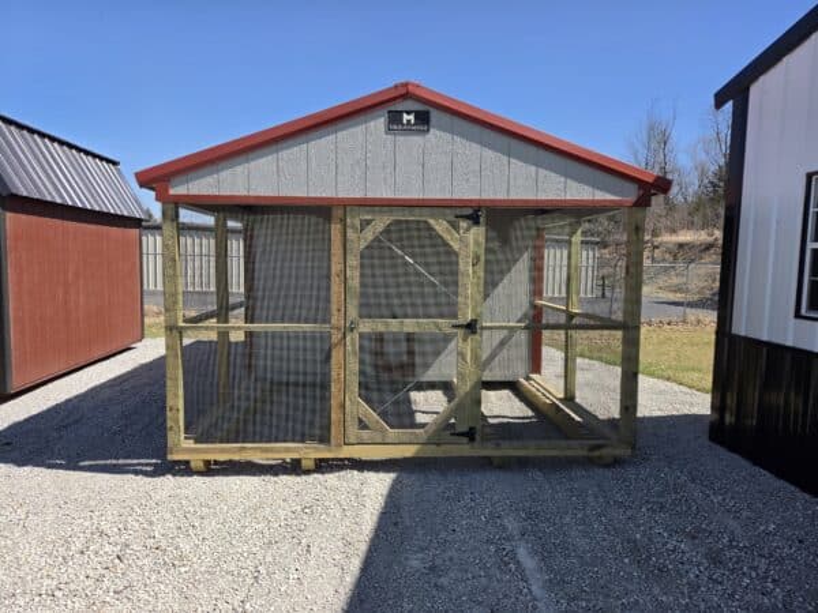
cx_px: 409
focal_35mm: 23
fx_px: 544
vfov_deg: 58.9
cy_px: 306
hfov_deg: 73.9
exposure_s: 1/3273
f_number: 1.8
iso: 80
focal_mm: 5.4
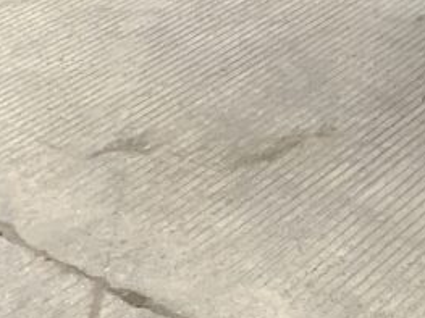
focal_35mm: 113
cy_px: -268
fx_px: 1387
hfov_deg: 14.9
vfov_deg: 12.0
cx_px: 797
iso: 16
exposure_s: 1/759
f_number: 1.8
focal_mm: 3
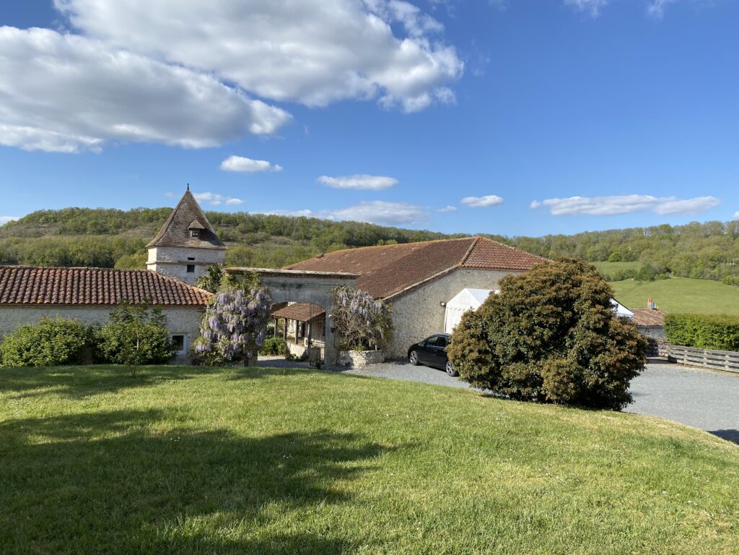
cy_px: 278
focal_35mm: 26
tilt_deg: +1.5
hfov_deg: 67.3
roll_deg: -1.1
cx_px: 370
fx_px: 555
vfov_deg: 53.1
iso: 32
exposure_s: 1/2625
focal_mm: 4.25
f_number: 1.8
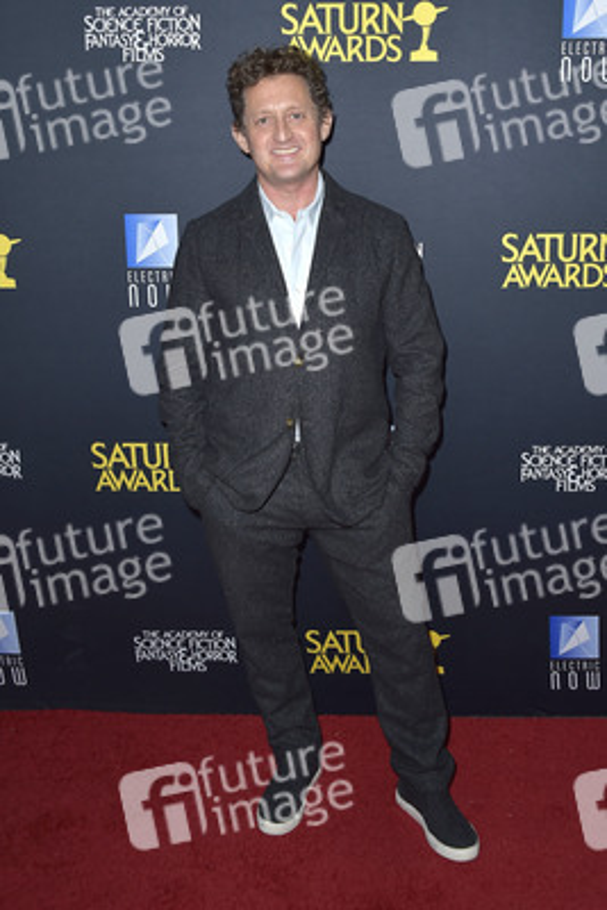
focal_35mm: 32
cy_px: 455
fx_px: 809
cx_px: 304
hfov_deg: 41.1
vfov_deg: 58.7
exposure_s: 1/250
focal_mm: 32
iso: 250
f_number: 6.3
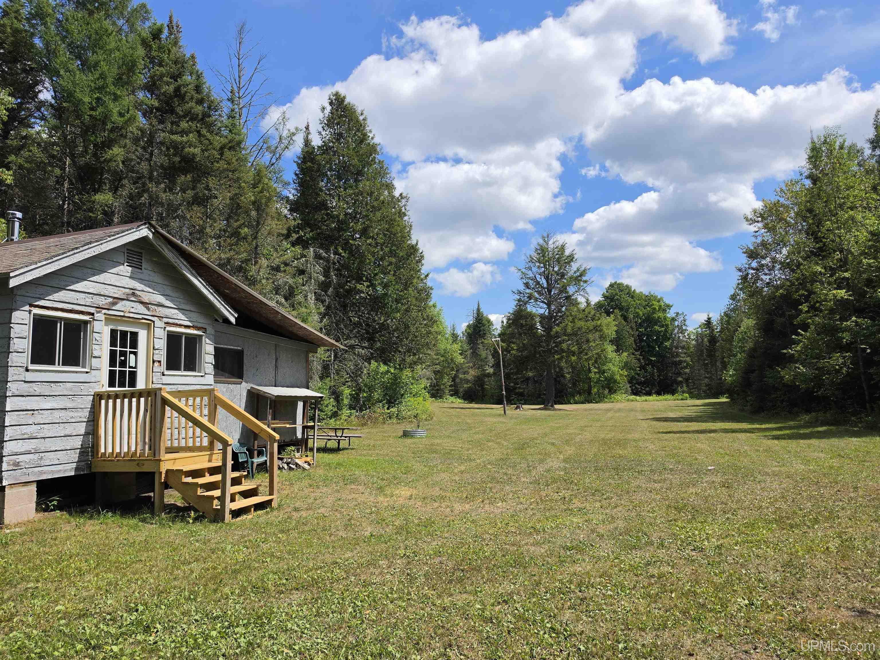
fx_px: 585
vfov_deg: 58.9
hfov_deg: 73.9
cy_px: 330
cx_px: 440
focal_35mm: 23
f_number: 1.4
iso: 50
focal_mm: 6.5
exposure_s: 1/7939
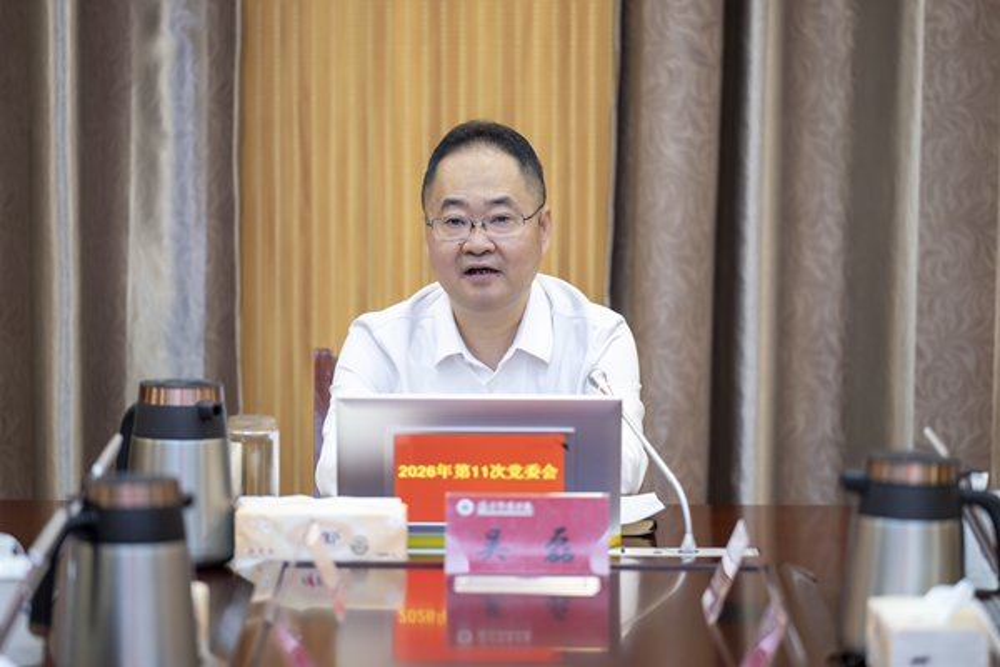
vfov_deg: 6.9
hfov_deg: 10.3
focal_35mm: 200
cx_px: 500
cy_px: 334
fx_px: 5555
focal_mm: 200
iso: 1000
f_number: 2.8
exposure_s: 1/160
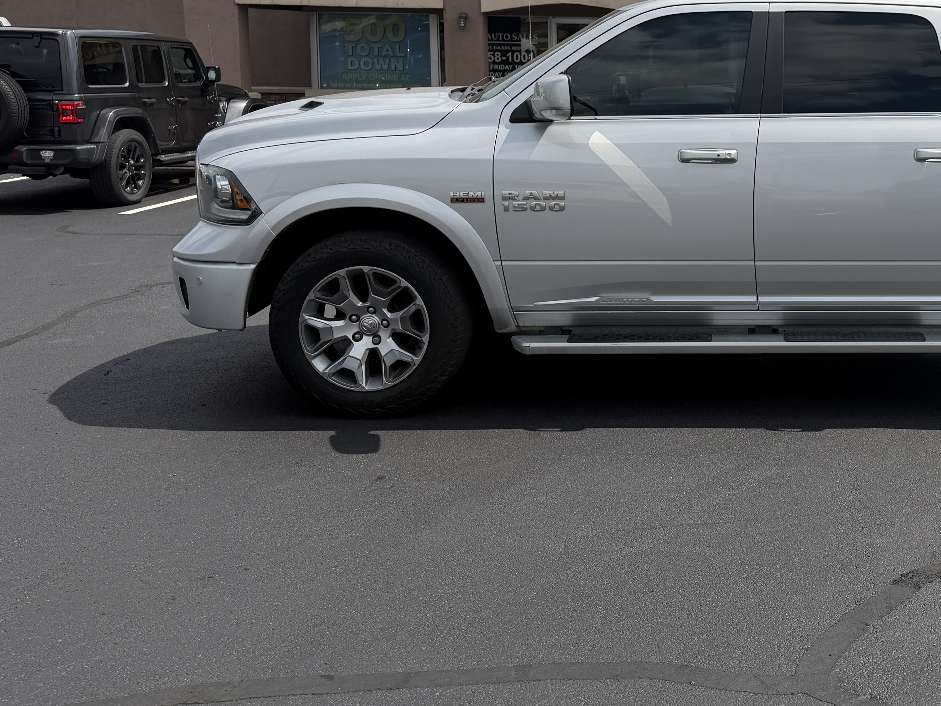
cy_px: 183
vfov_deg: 33.7
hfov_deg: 42.3
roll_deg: +0.3
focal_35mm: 42
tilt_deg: -4.1
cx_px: 785
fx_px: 1142
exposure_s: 1/6711
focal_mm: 6.76
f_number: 1.78
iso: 80
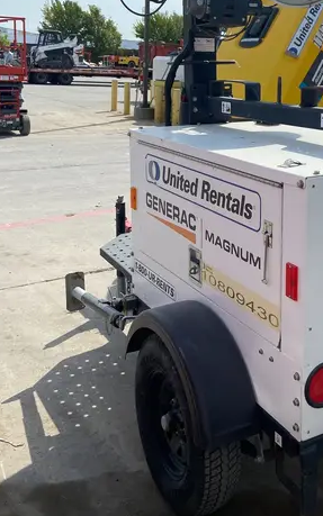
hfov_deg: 28.8
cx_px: 241
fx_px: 620
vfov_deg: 44.4
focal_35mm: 44
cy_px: 161
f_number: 1.8
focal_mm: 4.25
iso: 32
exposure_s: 1/4115
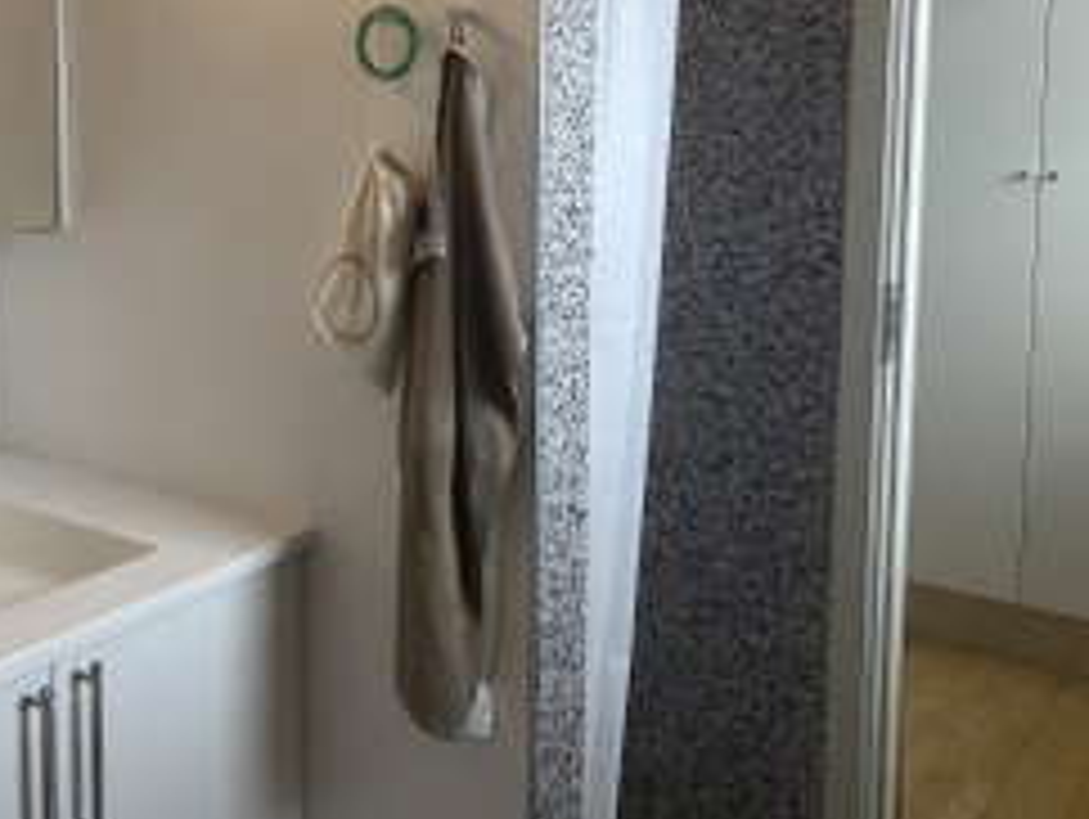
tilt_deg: -6.4
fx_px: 1354
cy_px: 225
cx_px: 310
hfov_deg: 42.8
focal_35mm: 43
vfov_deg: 33.1
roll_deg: -0.4
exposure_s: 1/100
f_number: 1.8
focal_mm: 3.99
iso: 40
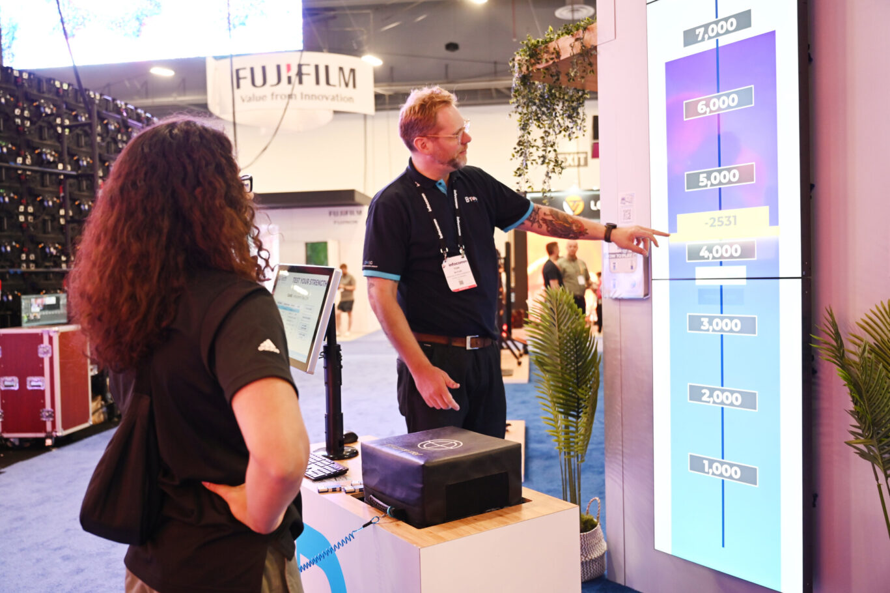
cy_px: 296
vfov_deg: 42.9
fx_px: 754
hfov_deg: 61.1
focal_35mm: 30
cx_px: 445
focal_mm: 30.5
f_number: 3.2
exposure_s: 1/125
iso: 1250
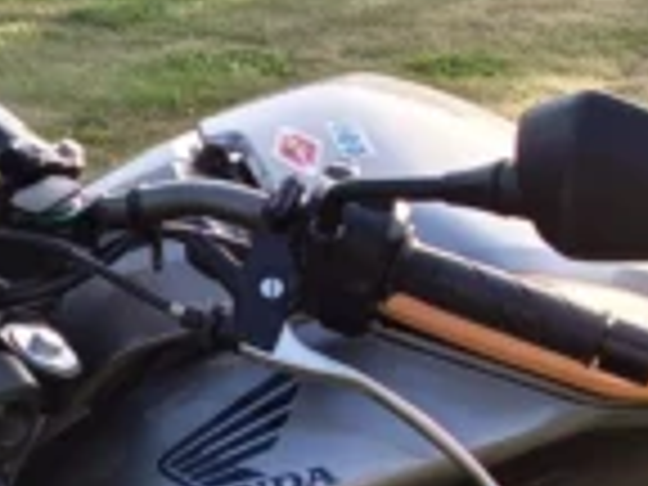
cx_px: 576
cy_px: 567
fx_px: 2490
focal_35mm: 133
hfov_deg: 14.7
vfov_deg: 11.0
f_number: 1.7
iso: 62
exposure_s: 1/100
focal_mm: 5.24
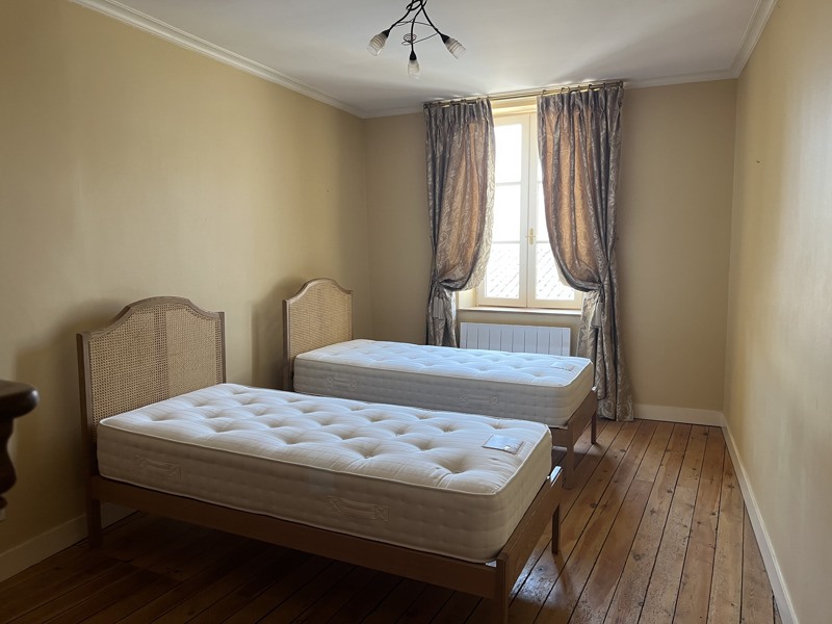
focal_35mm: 26
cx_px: 416
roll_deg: +0.4
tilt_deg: -7.1
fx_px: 625
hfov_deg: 67.3
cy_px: 312
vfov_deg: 53.1
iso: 80
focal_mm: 5.1
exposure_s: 1/50
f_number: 1.6
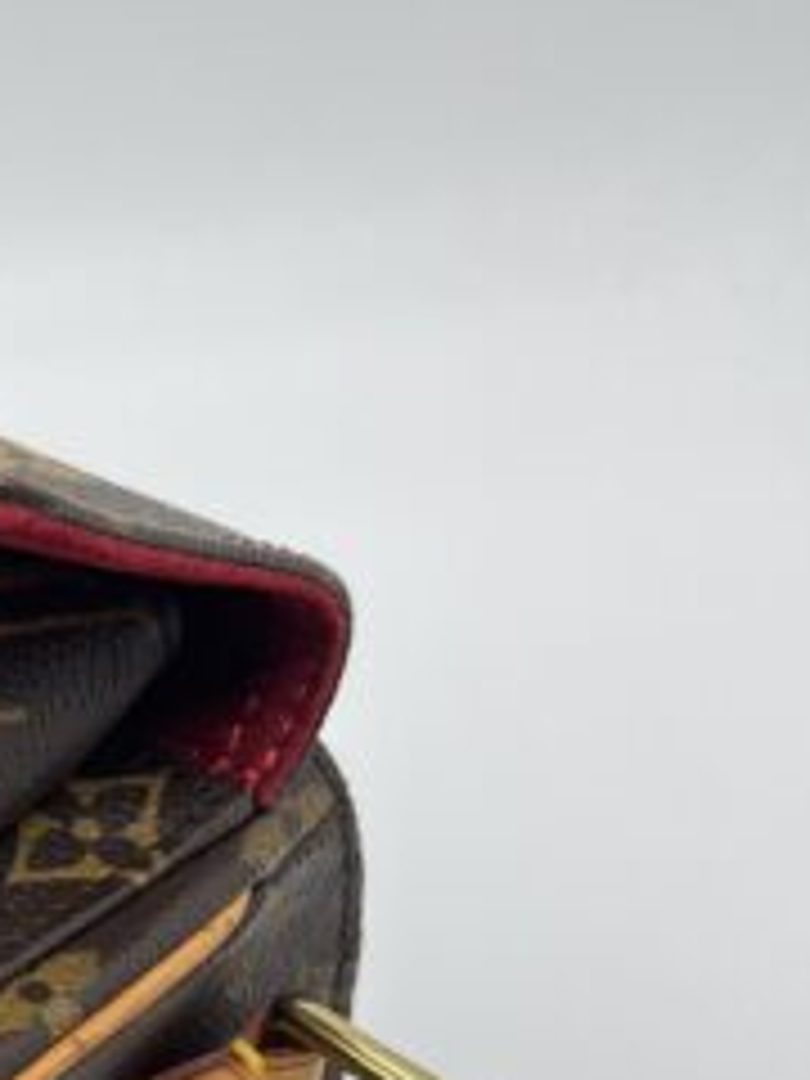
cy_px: 1112
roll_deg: +9.5
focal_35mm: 111
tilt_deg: -42.8
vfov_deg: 17.3
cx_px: -706
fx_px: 3463
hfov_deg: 12.1
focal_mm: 5.7
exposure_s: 1/100
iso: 50
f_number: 1.5
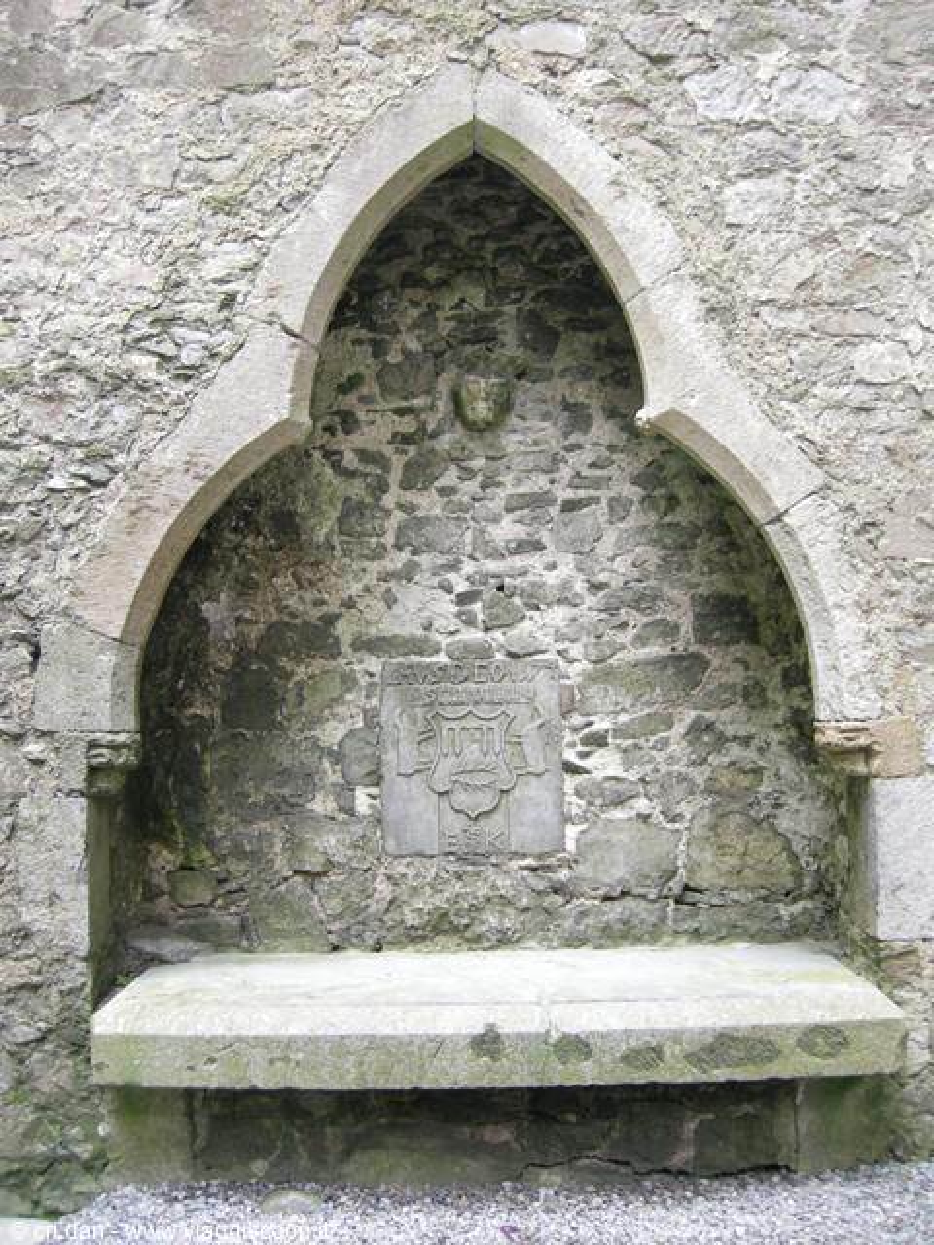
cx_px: 467
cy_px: 622
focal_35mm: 36
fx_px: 1295
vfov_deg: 51.4
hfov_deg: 39.7
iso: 91
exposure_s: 1/43.3
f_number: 2.7
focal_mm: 7.5
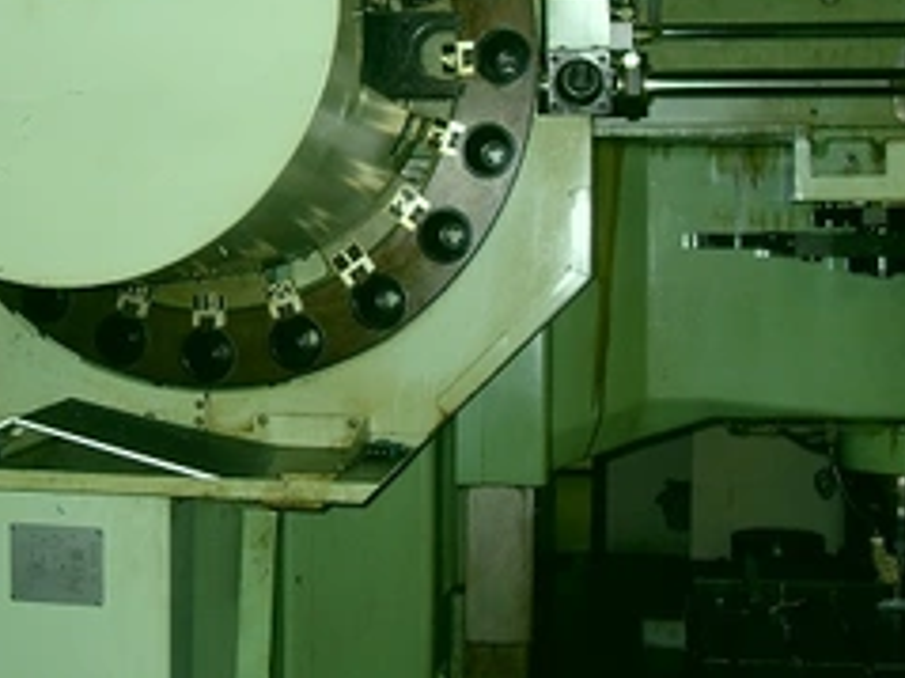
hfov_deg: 33.6
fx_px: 1489
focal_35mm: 57
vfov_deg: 25.1
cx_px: 329
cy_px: 117
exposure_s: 1/45
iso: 100
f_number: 2.8
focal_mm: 6.3
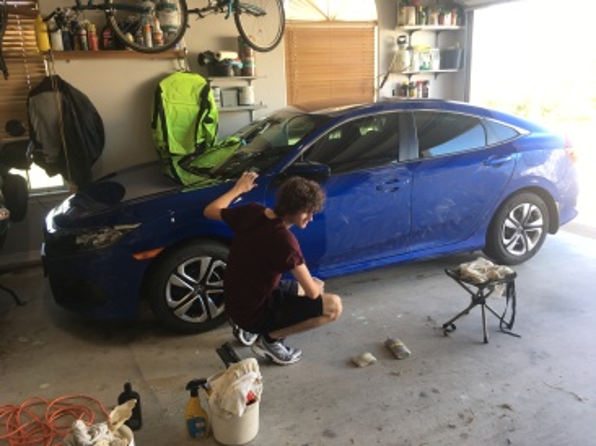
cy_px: 223
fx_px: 499
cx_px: 298
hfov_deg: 61.7
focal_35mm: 29
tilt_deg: -15.7
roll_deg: +3.8
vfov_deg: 48.2
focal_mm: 4.15
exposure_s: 1/40
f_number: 2.2
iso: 25
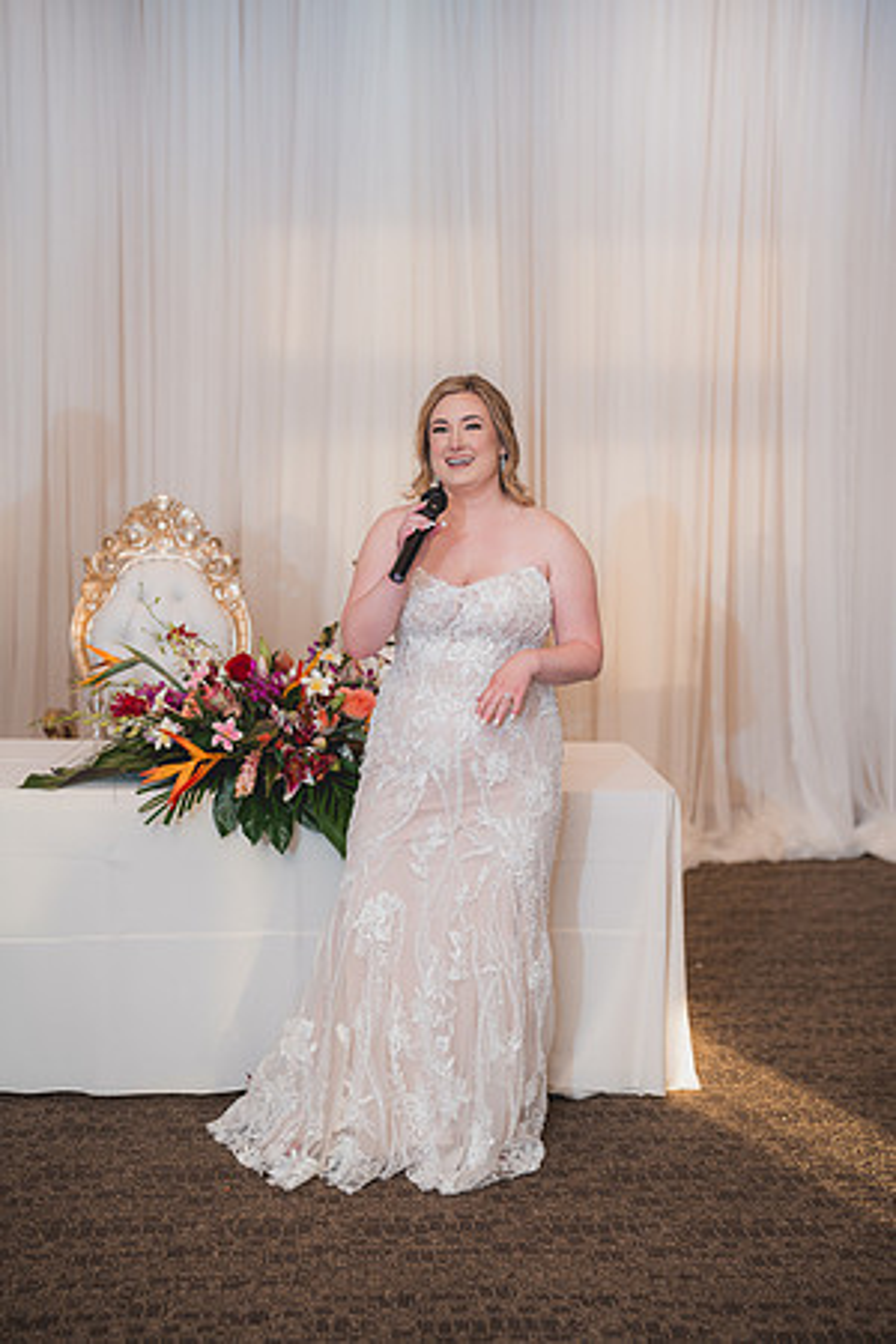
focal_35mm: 50
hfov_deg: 27.0
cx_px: 448
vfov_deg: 39.6
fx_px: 1867
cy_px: 672
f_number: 1.8
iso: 125
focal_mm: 50
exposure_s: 1/250
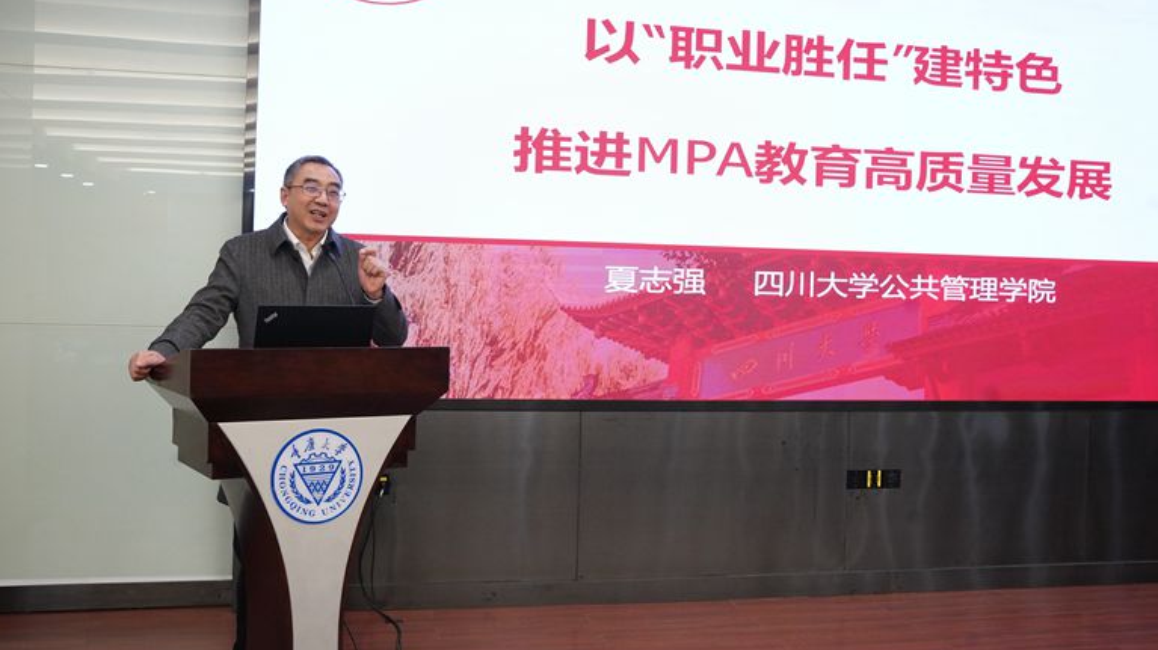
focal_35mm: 38
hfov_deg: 53.1
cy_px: 282
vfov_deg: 31.4
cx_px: 574
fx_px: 1158
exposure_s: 1/125
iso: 4000
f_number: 7.1
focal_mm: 31.6
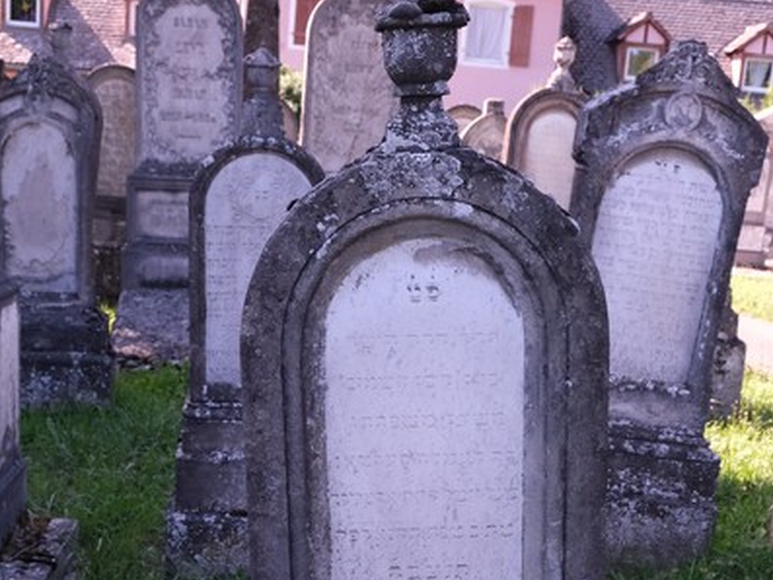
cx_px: 386
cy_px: 549
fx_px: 1363
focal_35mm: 61
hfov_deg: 31.7
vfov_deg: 23.3
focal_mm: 27.7
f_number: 5.6
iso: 1600
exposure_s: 1/750
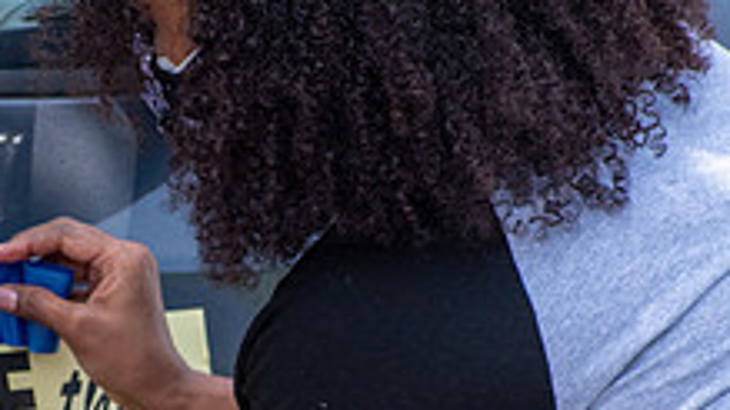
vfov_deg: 1.3
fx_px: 17569
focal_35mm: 908
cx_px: 200
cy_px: 402
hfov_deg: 2.4
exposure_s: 1/1000
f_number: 5.3
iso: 500
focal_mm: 210
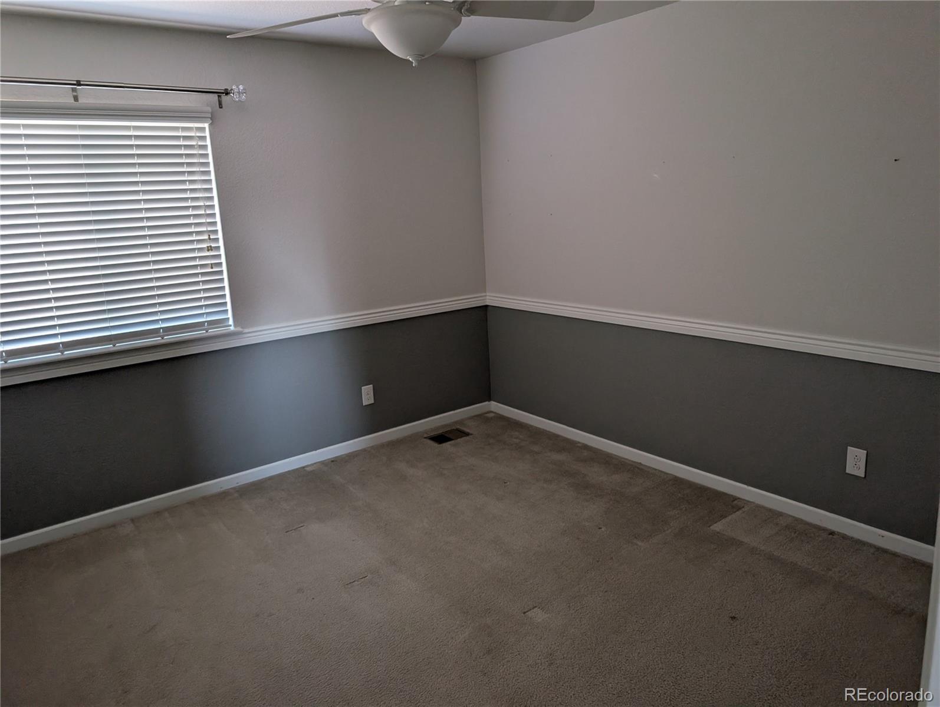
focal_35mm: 24
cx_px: 470
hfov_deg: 71.5
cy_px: 354
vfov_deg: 56.9
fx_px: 653
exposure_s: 1/313
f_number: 1.68
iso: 520
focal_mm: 6.9
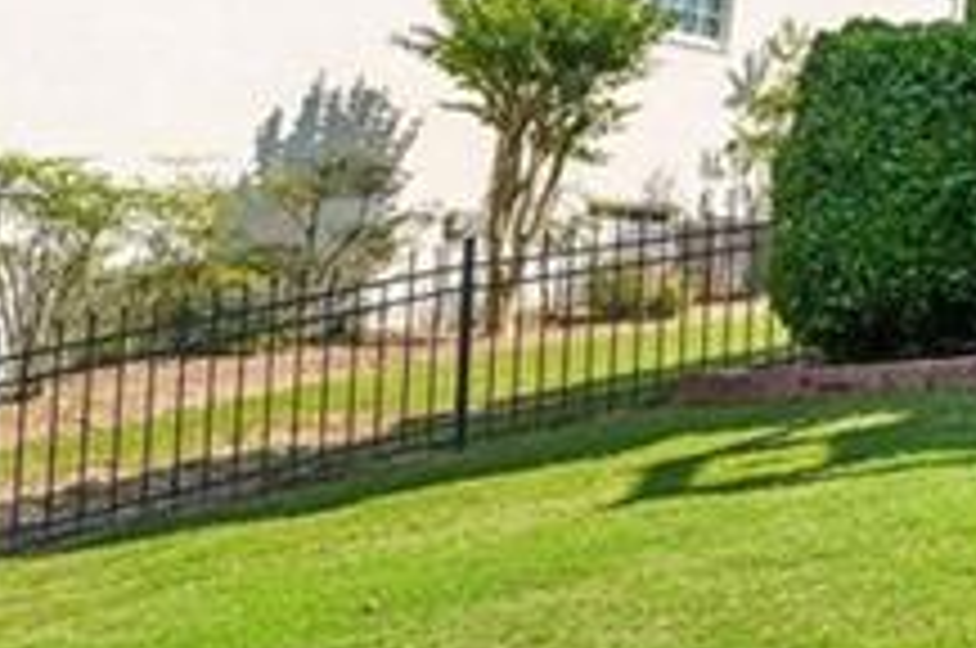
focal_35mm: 66
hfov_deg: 15.9
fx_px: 1787
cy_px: 70
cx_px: 2262
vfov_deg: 20.2
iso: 100
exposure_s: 1/100
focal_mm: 14
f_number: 8
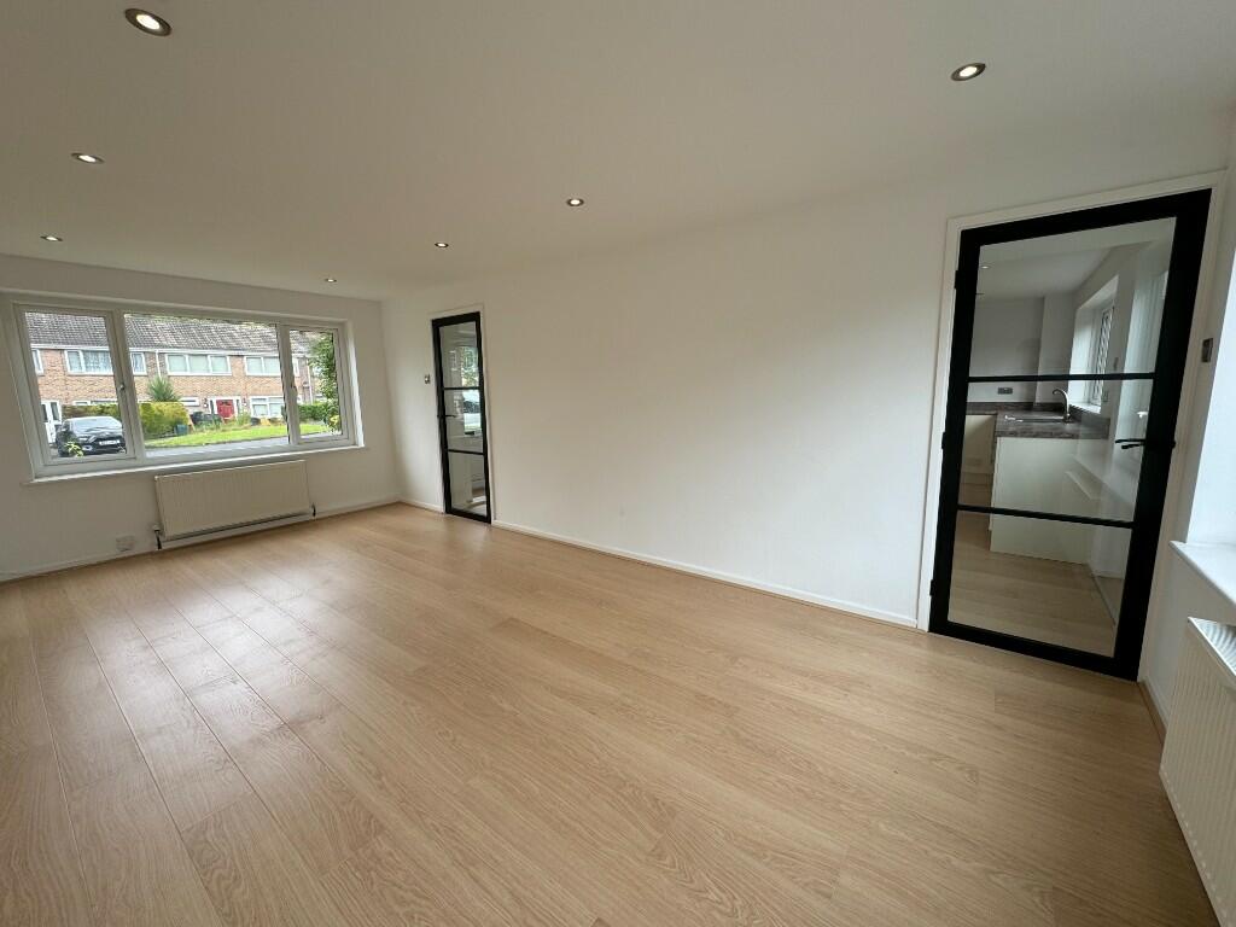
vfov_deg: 85.7
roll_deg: +0.9
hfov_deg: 102.1
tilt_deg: -8.1
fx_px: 500
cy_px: 464
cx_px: 618
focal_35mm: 14
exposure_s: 1/141
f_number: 2.2
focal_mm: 2.22
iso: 40
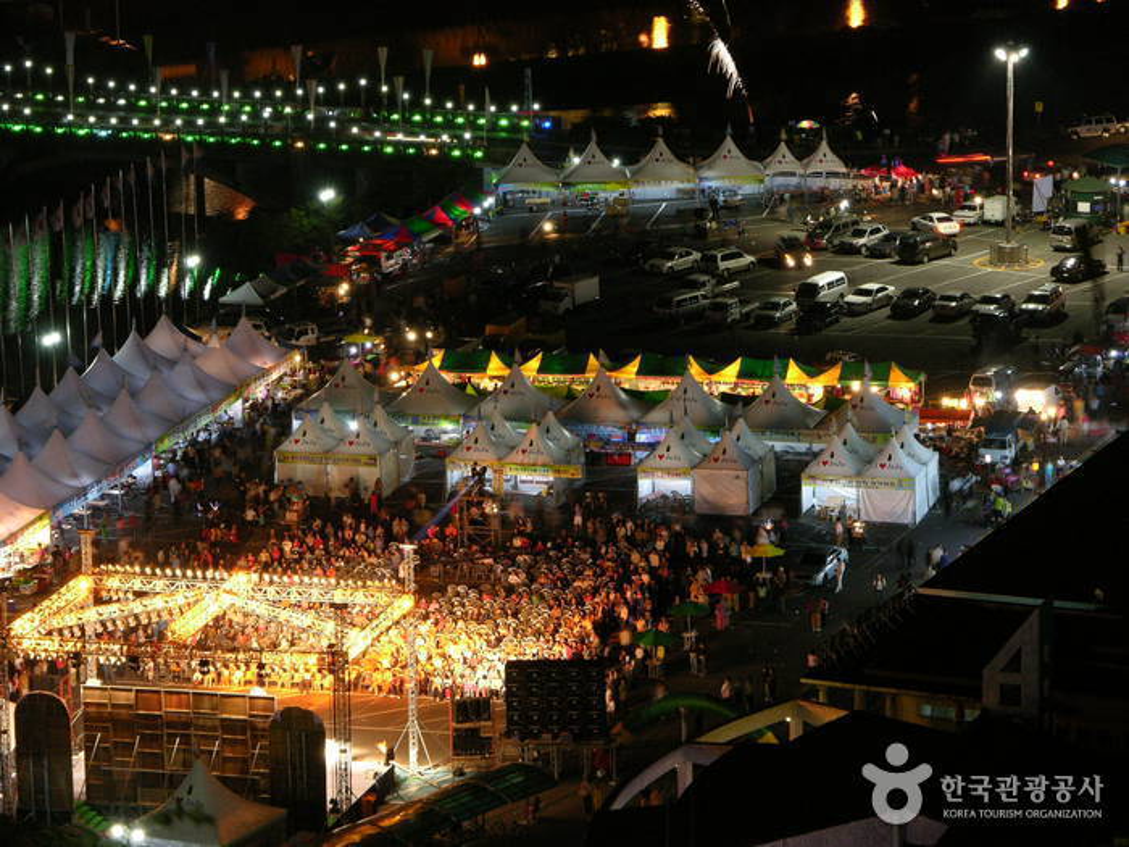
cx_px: 564
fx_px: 4566
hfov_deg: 14.1
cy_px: 424
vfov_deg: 10.6
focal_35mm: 140
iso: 200
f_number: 6.8
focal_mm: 34.7
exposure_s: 1
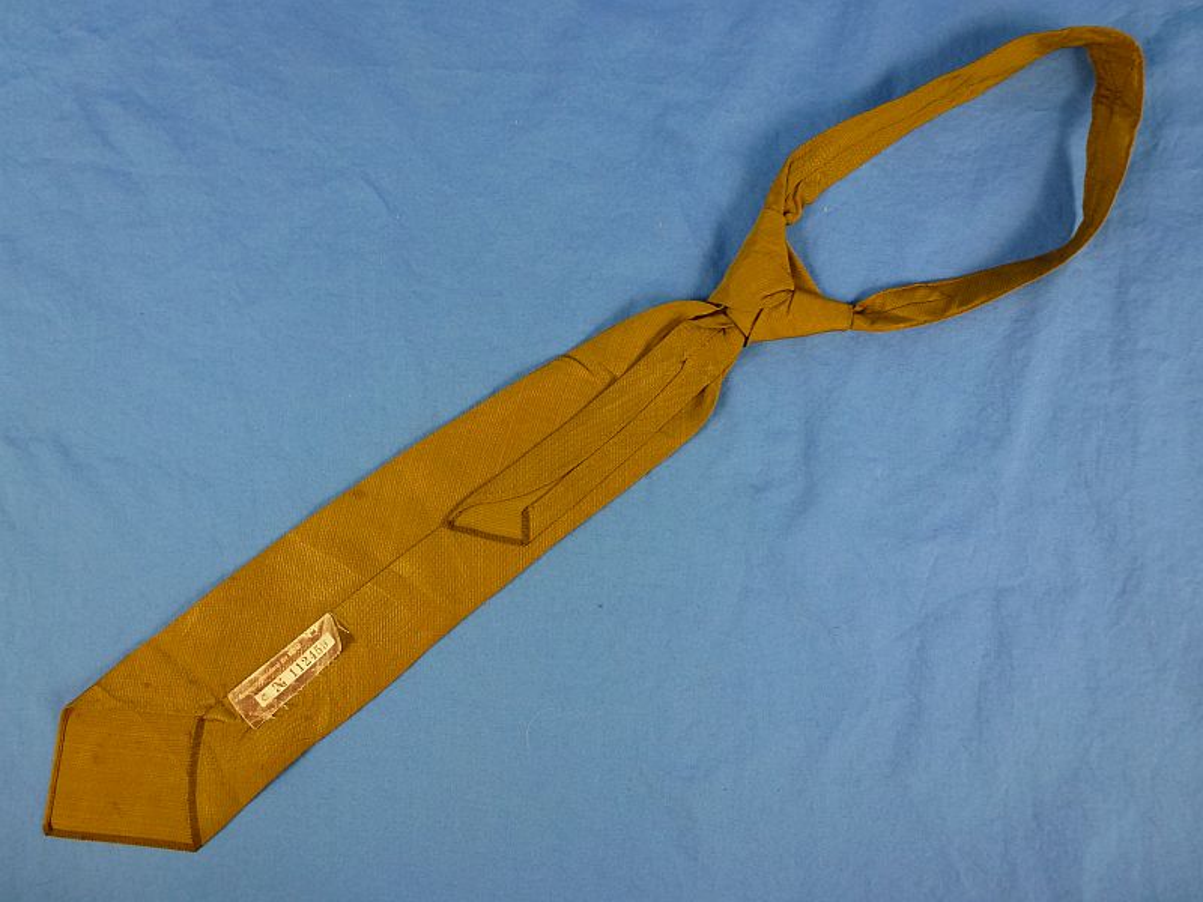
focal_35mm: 24
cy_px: 451
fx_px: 834
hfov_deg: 71.6
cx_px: 602
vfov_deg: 56.8
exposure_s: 1/60
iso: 160
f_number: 3.3
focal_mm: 4.3
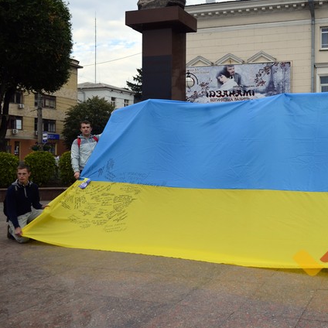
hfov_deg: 39.0
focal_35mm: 42
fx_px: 450
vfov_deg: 40.0
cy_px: 159
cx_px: 245
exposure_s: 1/2000
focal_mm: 20
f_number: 3.8
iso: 360
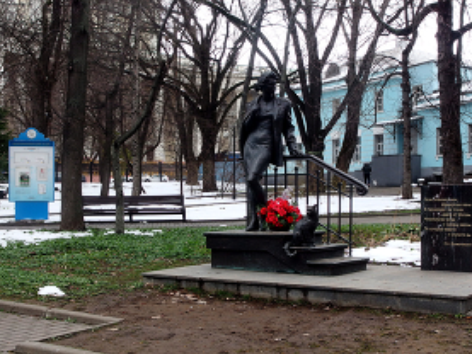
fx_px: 723
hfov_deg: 36.1
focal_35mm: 53
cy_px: 191
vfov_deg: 27.5
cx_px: 271
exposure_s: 1/60
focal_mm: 9
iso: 100
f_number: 5.6
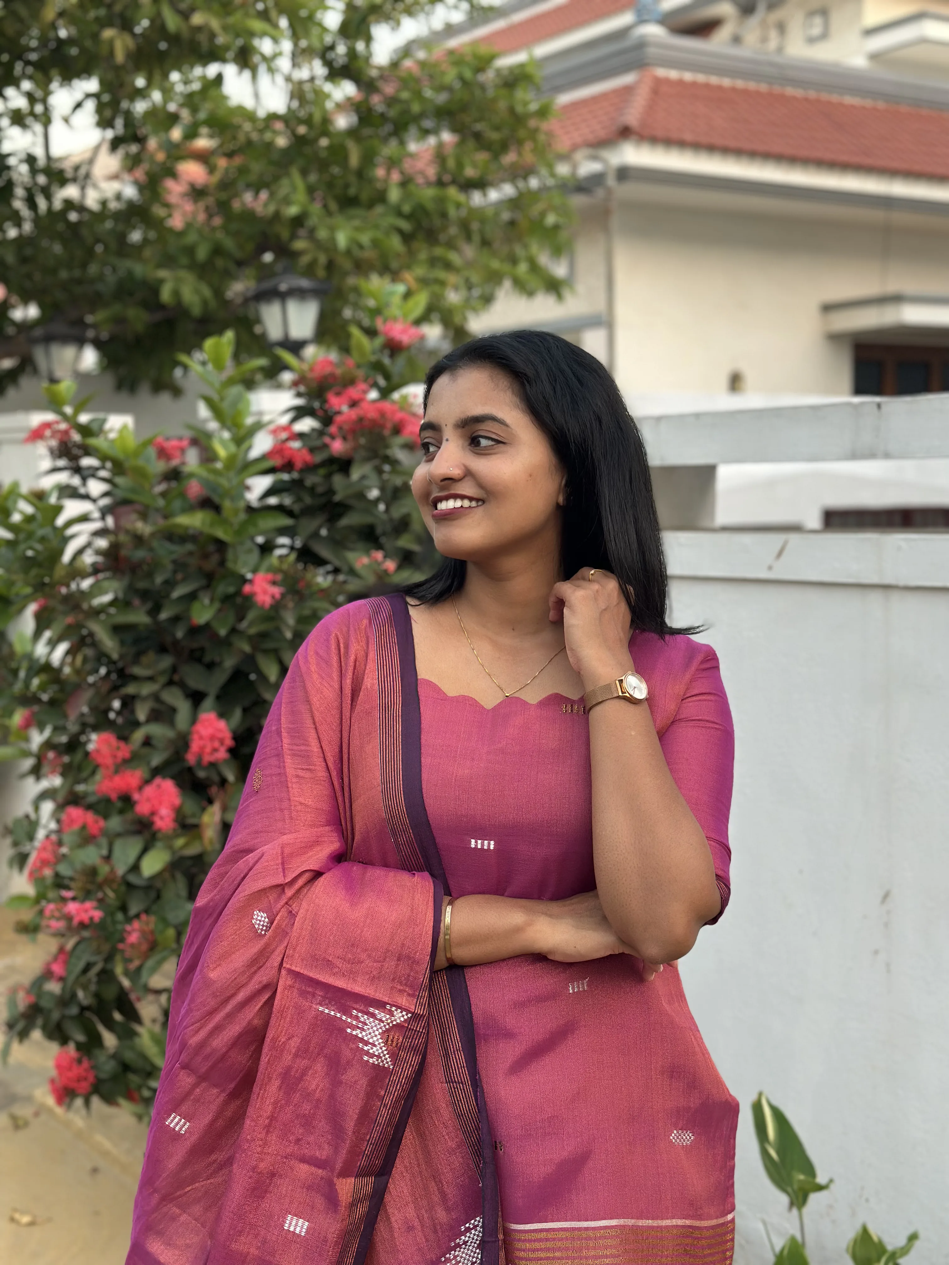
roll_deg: +0.0
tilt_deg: -3.8
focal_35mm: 48
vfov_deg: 39.7
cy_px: 632
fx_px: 1755
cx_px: 474
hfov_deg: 30.3
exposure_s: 1/121
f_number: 1.78
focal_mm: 6.86
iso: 100
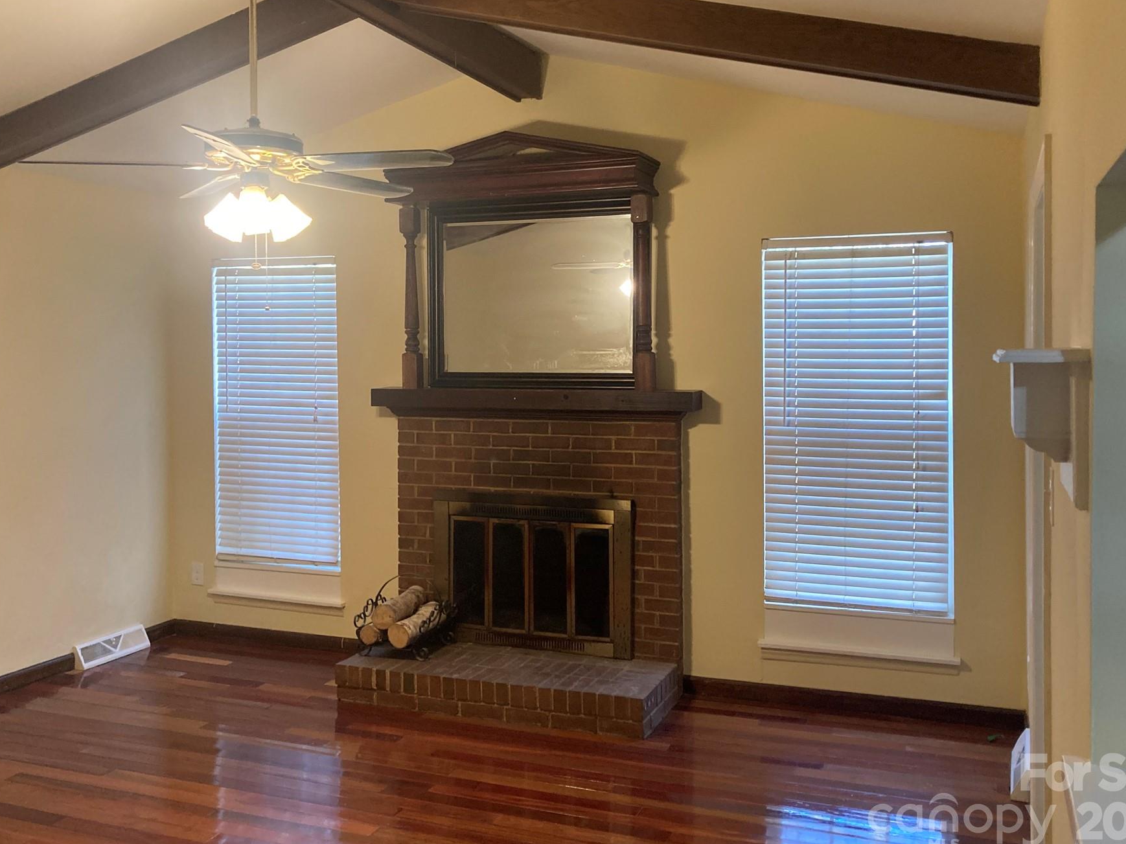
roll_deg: -0.5
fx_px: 1073
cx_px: 571
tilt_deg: -1.7
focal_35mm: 33
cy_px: 378
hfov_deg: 55.4
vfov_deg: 42.9
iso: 200
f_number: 1.8
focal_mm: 3.99
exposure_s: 1/60
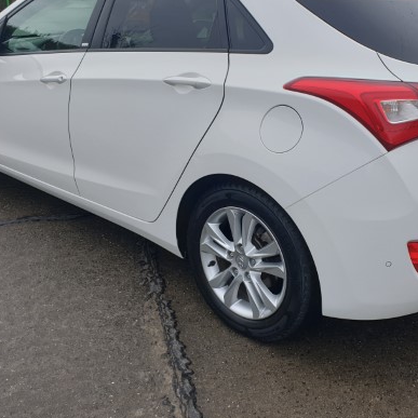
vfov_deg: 43.6
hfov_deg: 43.8
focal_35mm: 38
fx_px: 519
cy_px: 164
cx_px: 231
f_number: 2.4
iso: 50
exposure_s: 1/526
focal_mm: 4.3
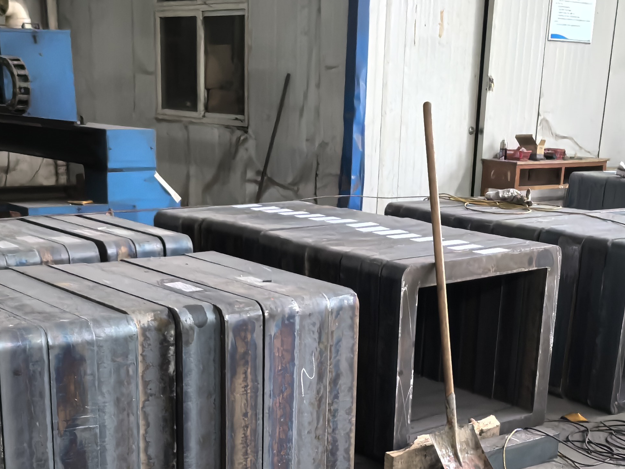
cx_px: 332
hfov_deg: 33.8
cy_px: 425
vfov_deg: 24.9
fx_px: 1029
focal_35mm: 57
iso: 2000
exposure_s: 1/500
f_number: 1.4
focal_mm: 5.75
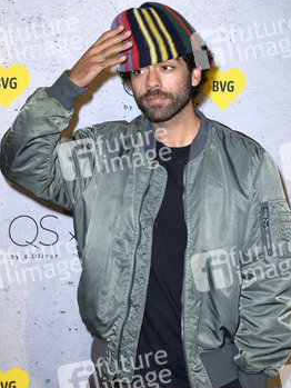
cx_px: 147
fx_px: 863
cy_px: 210
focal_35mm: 77
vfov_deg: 25.3
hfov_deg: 19.1
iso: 500
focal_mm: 70
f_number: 5.6
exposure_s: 1/250
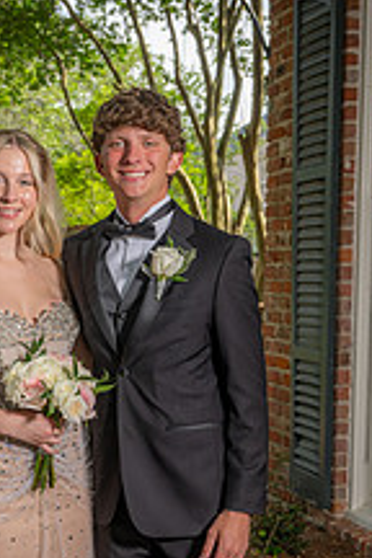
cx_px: 98
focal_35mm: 73
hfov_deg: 18.6
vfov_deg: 27.1
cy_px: 450
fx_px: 1131
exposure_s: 1/160
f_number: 5.6
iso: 100
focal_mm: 35
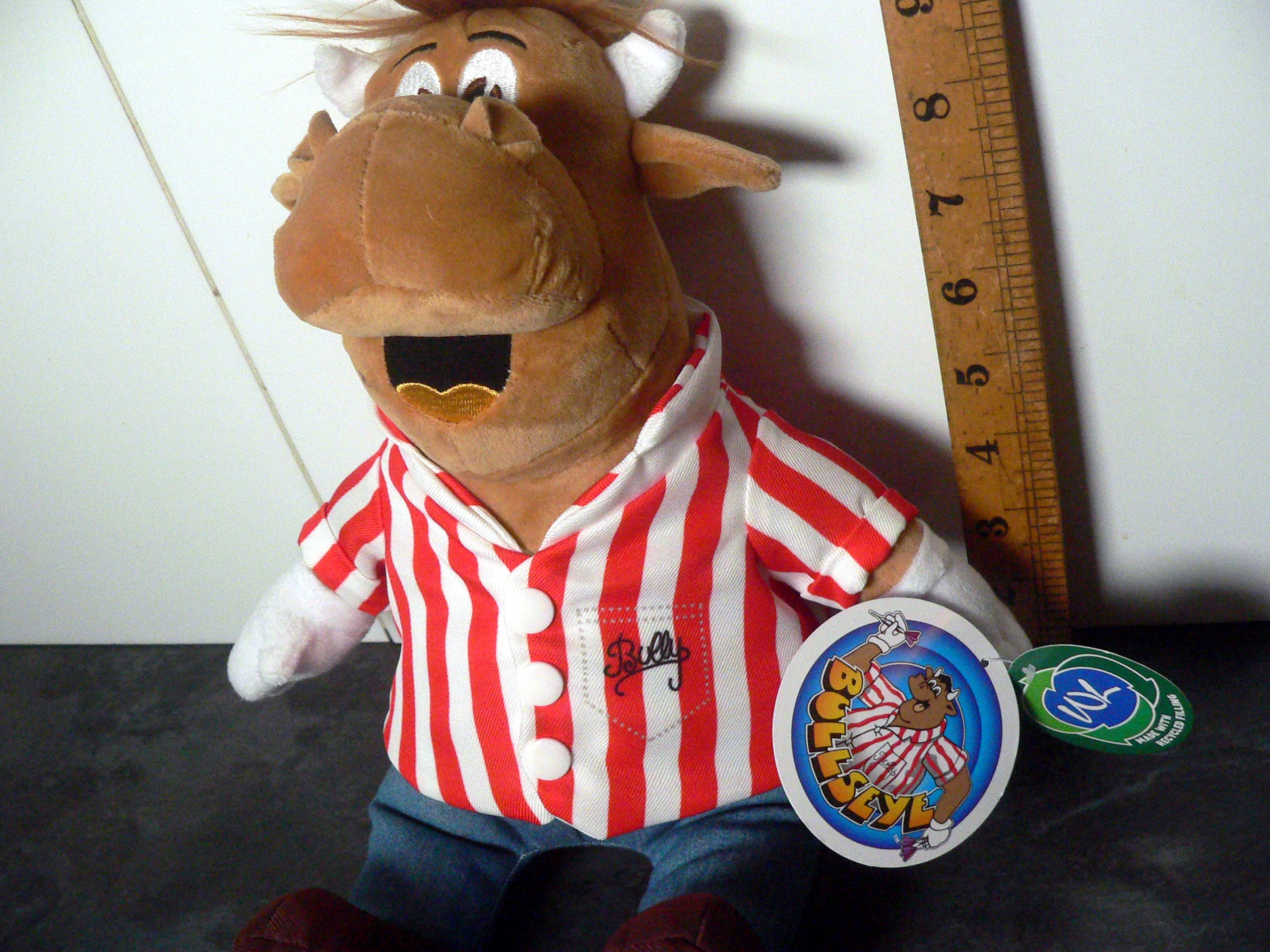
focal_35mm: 36
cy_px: 476
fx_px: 1321
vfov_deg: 39.7
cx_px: 635
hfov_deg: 51.4
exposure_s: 1/80
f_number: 2.8
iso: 400
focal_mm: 6
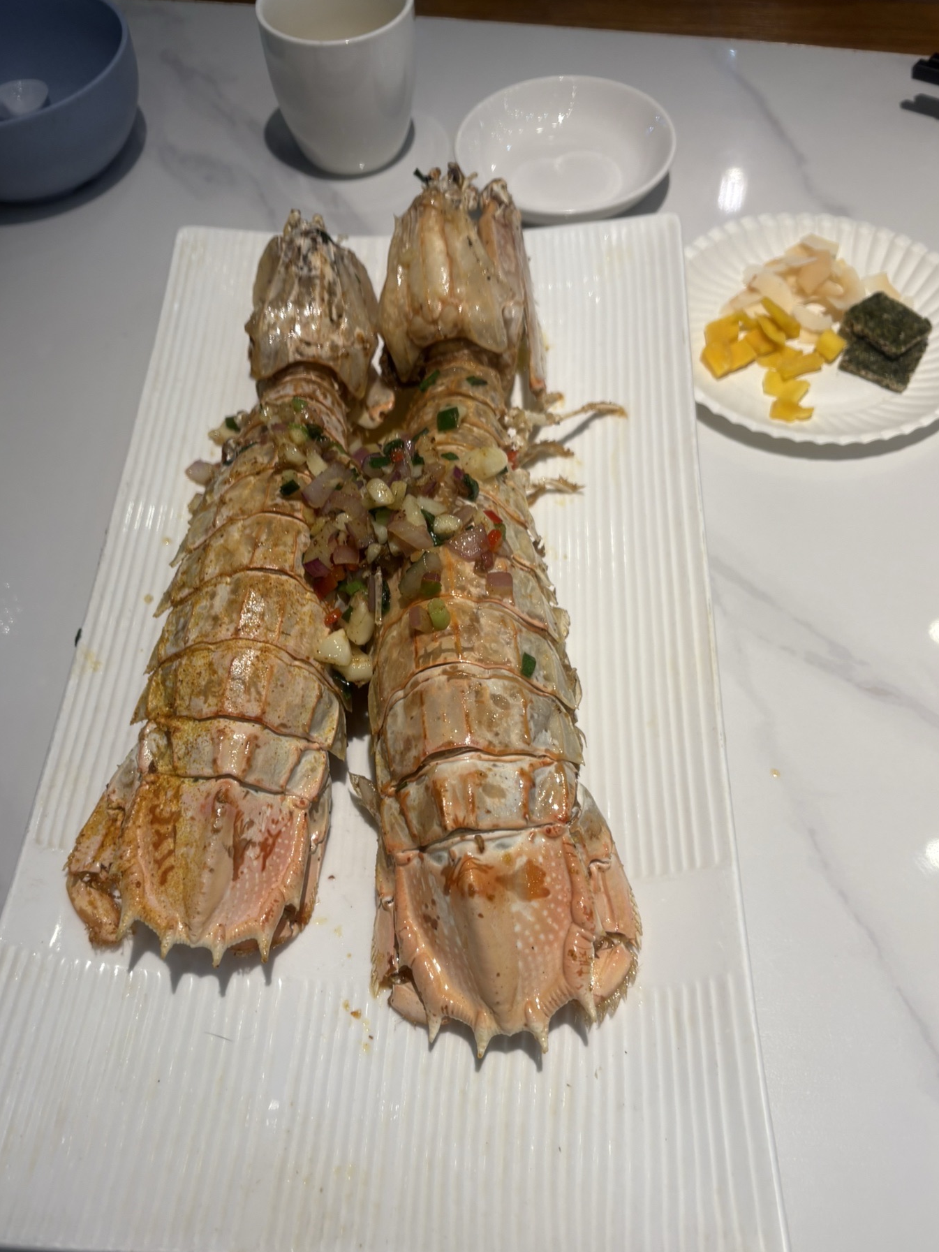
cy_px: 682
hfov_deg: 48.2
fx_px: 1049
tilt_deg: -58.6
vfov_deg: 61.6
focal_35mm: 29
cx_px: 433
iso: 50
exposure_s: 1/100
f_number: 1.6
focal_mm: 5.96
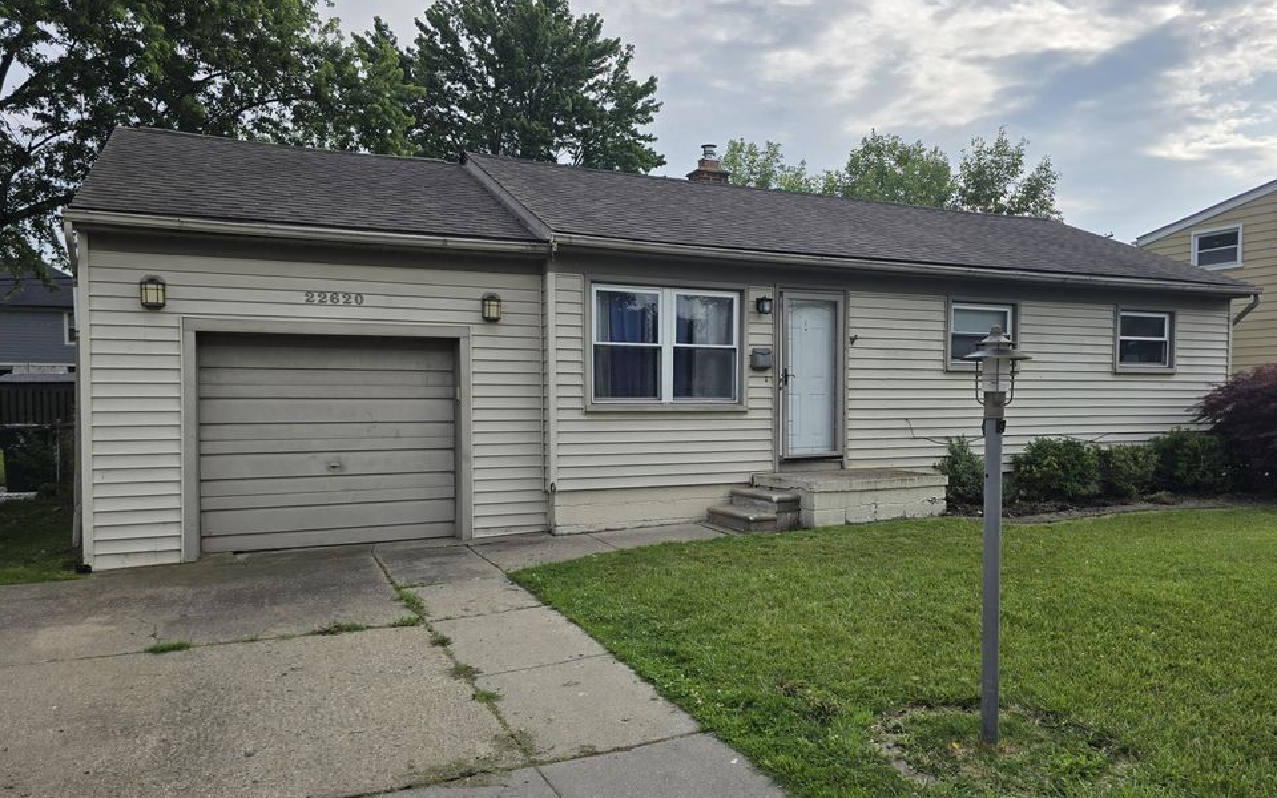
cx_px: 669
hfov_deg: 70.4
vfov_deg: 47.6
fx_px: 905
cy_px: 430
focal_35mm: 26
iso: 12
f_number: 1.7
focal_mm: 6.3
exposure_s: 1/942
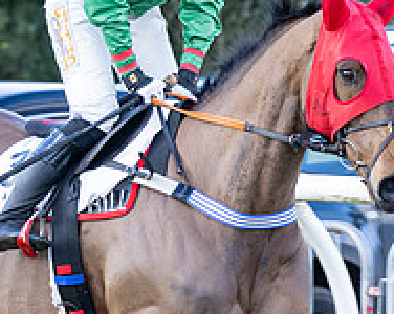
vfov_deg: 1.8
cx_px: 104
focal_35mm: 879
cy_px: 186
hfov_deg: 2.2
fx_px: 10239
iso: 400
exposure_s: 1/500
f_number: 4
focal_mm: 135
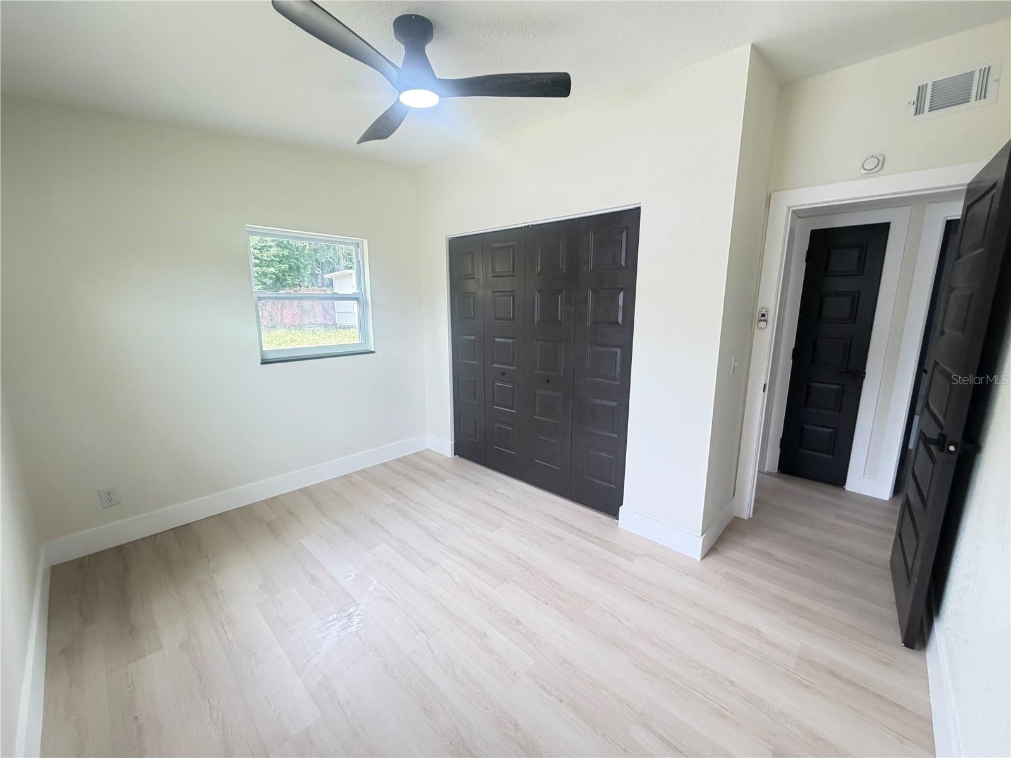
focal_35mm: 14
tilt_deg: -10.0
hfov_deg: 102.1
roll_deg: +0.4
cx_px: 506
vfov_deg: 85.7
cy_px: 379
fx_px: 409
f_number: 2.2
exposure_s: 1/64
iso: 320
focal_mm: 2.22
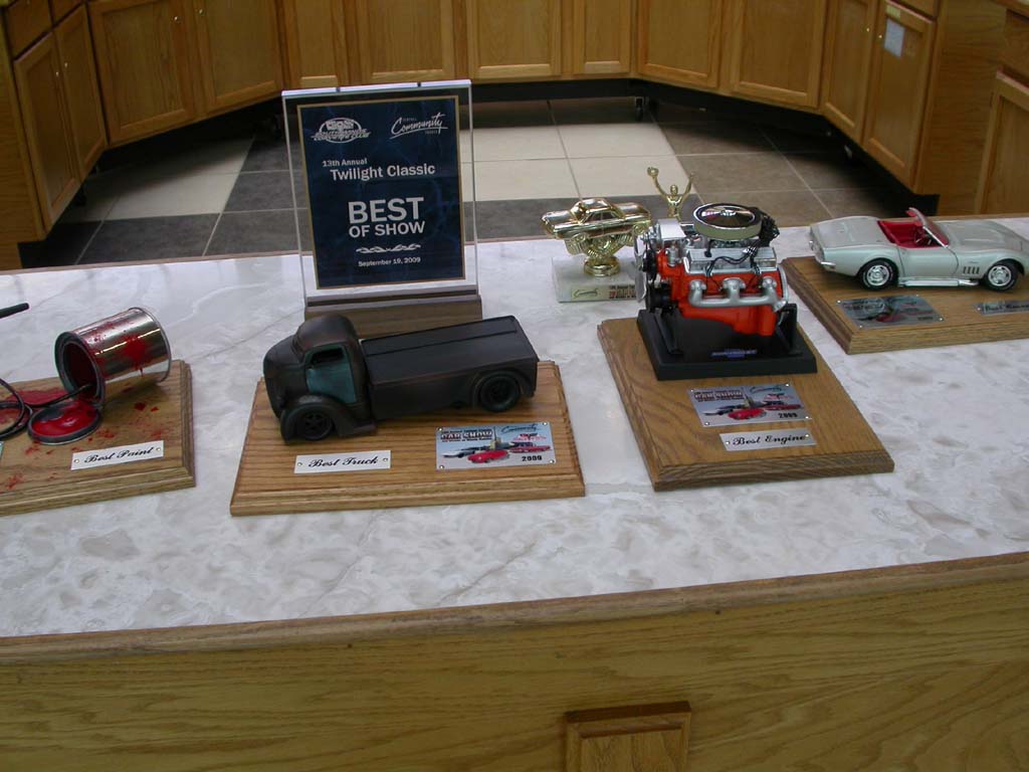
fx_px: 1130
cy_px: 386
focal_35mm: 38
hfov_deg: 49.0
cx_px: 514
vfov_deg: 37.7
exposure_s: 1/116
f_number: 3.7
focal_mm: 7.85
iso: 100
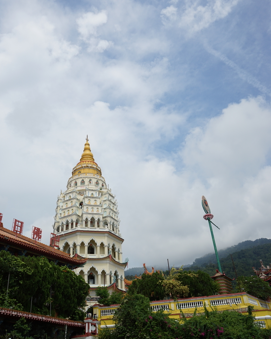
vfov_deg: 55.5
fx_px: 321
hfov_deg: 45.8
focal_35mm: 32
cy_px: 146
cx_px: 135
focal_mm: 28
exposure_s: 1/2500
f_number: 3.5
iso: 100
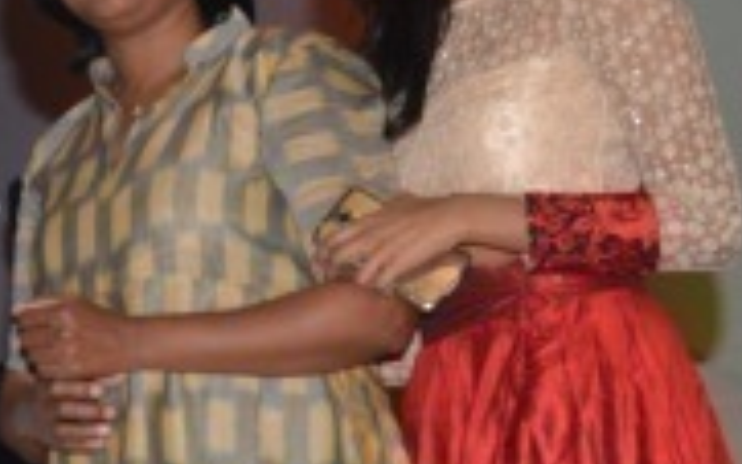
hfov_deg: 9.8
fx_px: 4003
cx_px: -799
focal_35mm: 198
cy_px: 505
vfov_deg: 6.6
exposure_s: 1/320
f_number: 6.3
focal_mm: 44
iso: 320
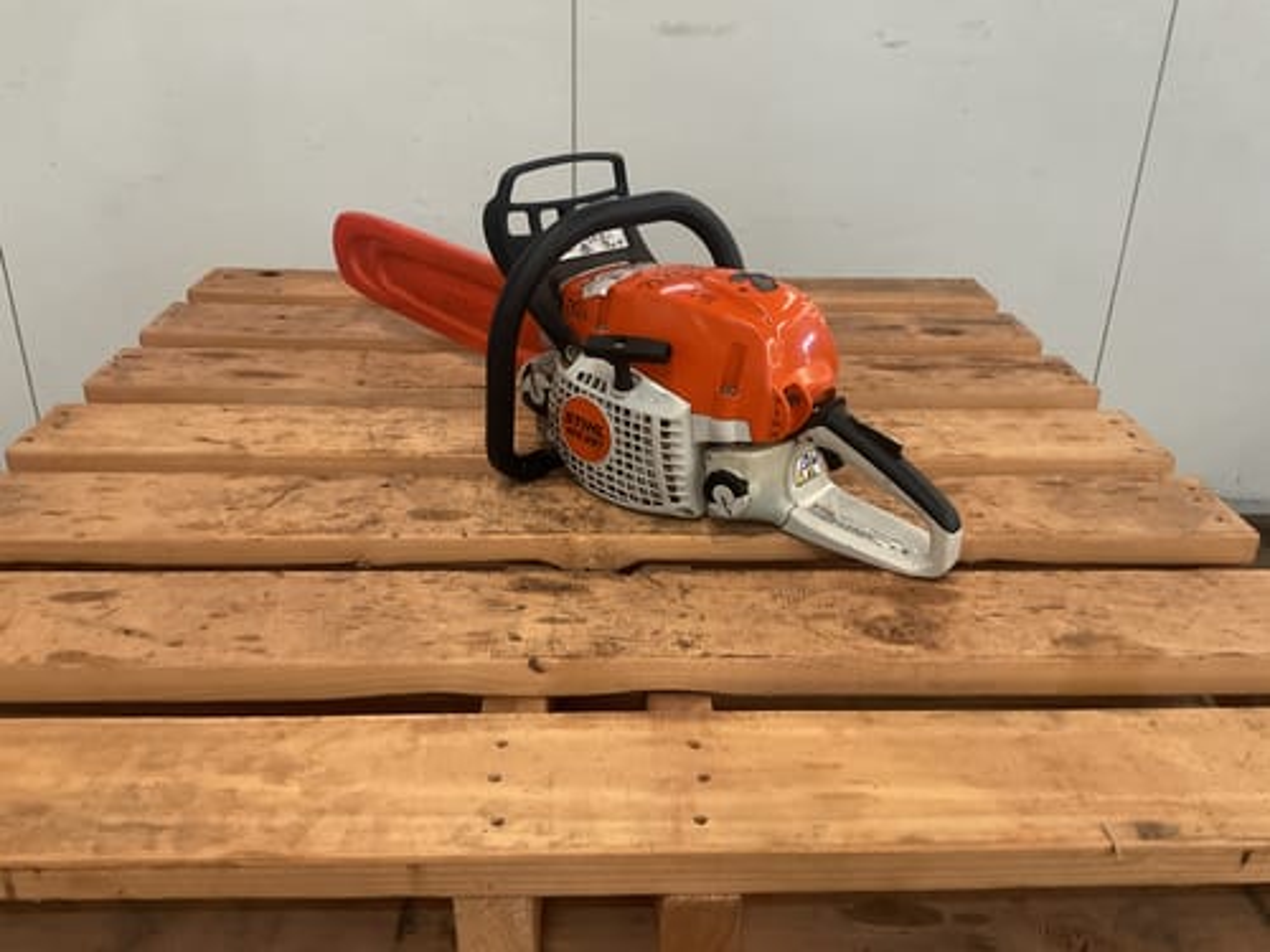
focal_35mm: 29
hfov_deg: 61.7
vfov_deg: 48.2
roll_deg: -1.2
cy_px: 476
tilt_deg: -27.4
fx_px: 1064
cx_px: 635
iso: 200
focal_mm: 3
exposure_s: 1/40
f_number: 1.8
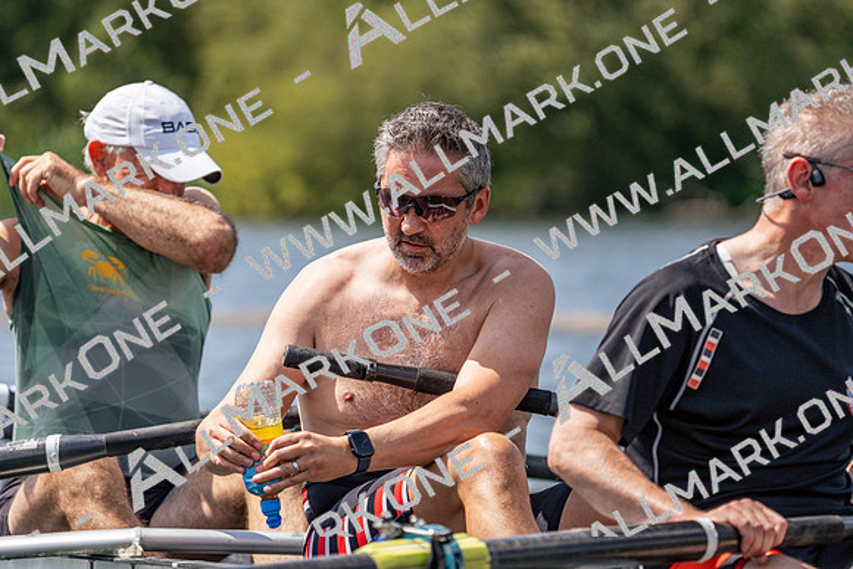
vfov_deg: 4.3
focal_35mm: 321
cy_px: 284
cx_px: 426
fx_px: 7607
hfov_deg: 6.4
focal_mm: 321
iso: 400
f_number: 6.3
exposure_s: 1/2000
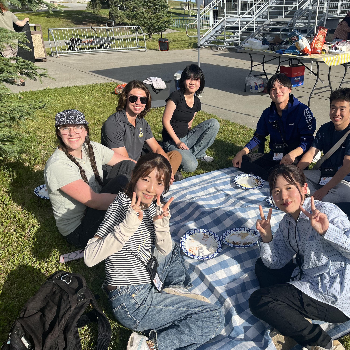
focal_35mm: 31
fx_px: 355
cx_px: 228
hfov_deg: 51.7
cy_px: 176
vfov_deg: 52.5
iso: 50
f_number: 1.6
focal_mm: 5.1
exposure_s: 1/3049
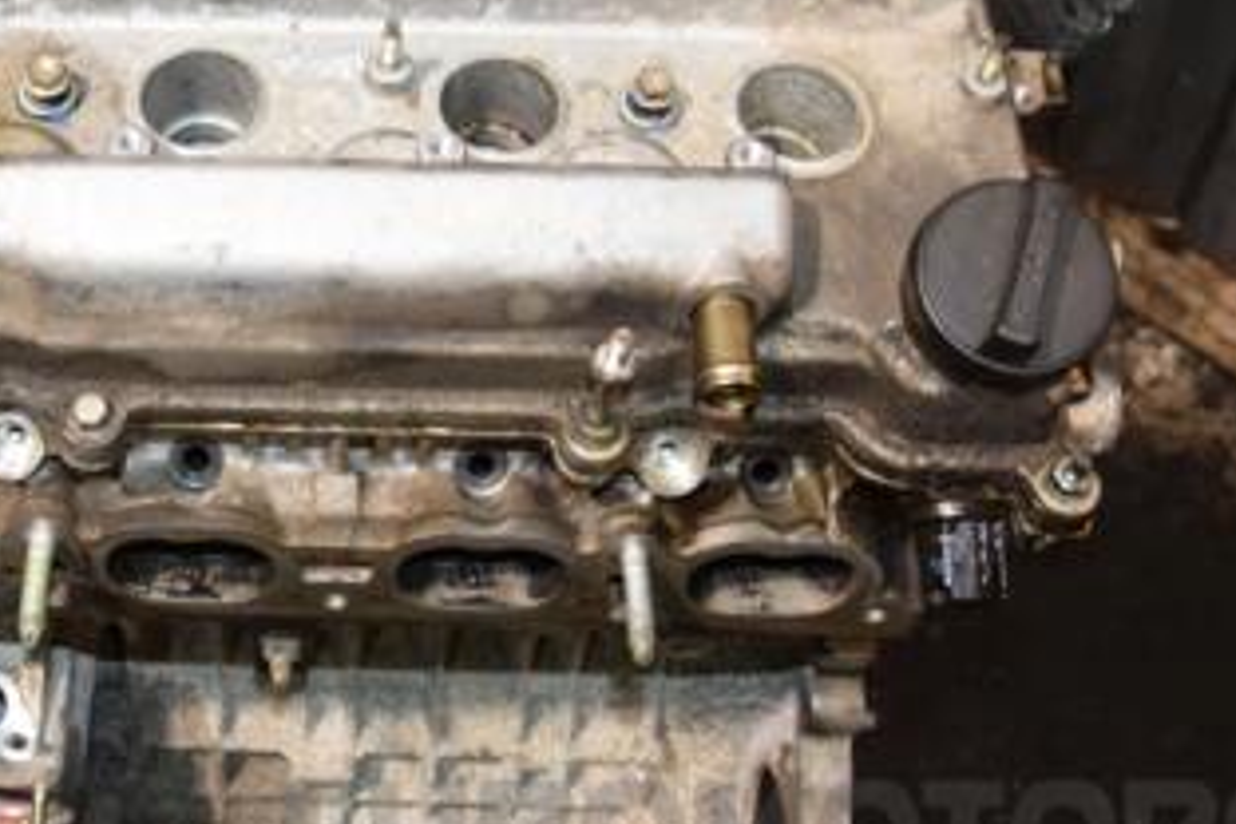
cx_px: 206
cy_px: 313
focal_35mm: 52
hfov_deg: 36.6
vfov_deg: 25.9
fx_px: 1785
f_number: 5
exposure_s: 1/60
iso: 800
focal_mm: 18
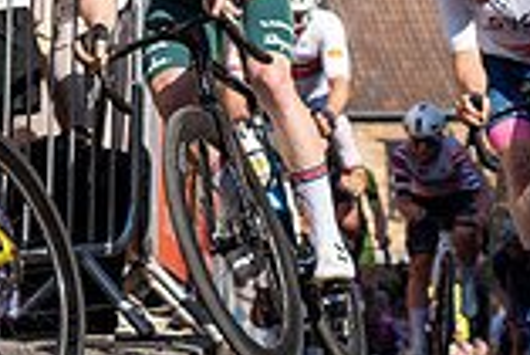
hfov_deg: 9.6
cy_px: -174
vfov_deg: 6.6
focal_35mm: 207
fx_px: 3050
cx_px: -300
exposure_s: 1/1000
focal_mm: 56
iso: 100
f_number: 3.5
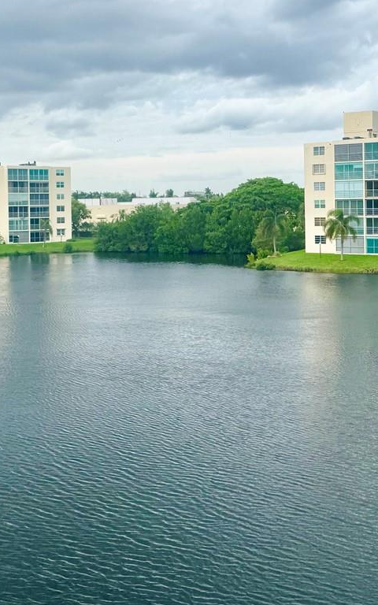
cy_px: 201
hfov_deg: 24.4
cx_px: 206
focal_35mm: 53
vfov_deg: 37.8
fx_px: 874
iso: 80
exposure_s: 1/1156
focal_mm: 6.76
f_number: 1.78
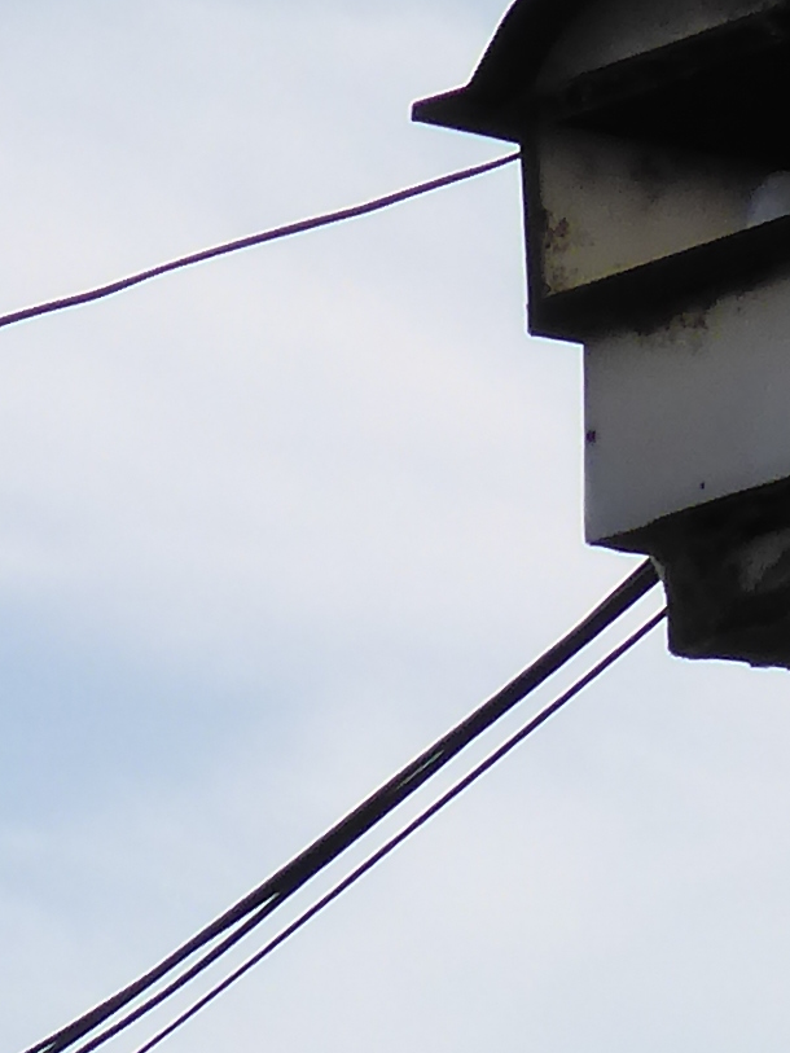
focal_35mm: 255
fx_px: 7757
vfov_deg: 7.4
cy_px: 2182
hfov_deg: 5.8
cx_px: -392
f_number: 4.3
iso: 160
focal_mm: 7.8
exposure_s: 1/1000
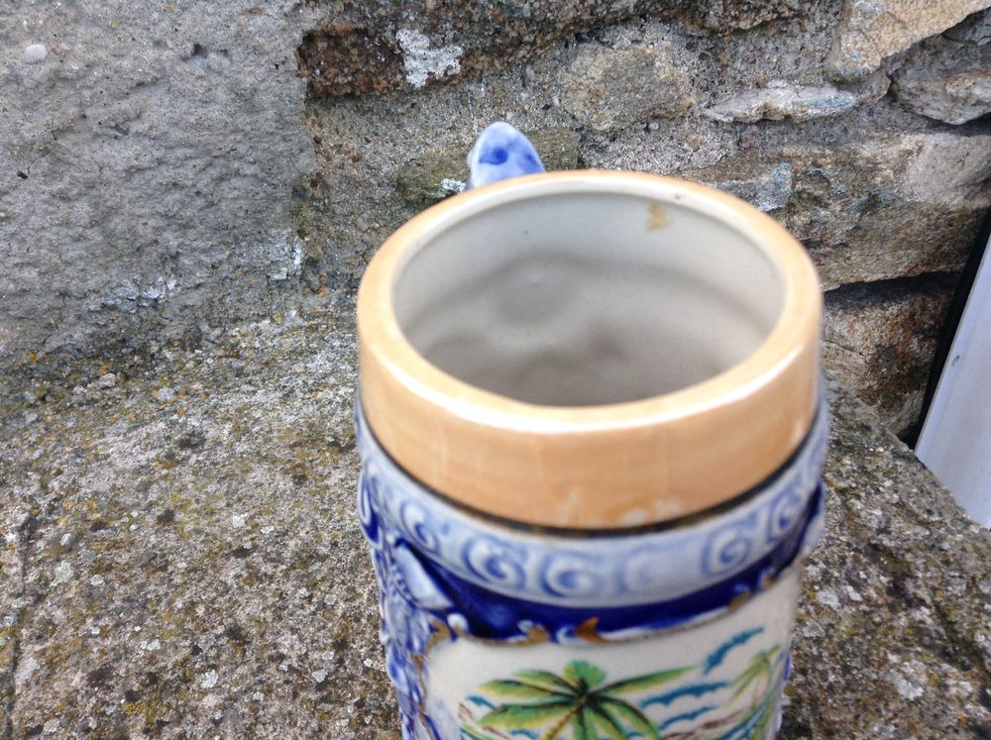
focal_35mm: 33
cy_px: 370
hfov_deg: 55.4
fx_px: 943
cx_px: 496
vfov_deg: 42.8
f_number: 2.4
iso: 50
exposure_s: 1/120
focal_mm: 3.3
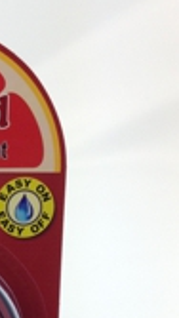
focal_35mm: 88
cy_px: 320
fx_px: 742
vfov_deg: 23.2
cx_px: -90
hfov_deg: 13.0
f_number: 2.4
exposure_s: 1/163
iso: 50
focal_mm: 4.12
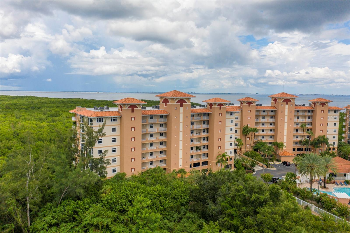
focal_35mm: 28
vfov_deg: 46.4
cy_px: 116
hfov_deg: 65.5
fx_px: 272
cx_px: 175
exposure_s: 1/240
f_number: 4
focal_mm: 10.26
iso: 100
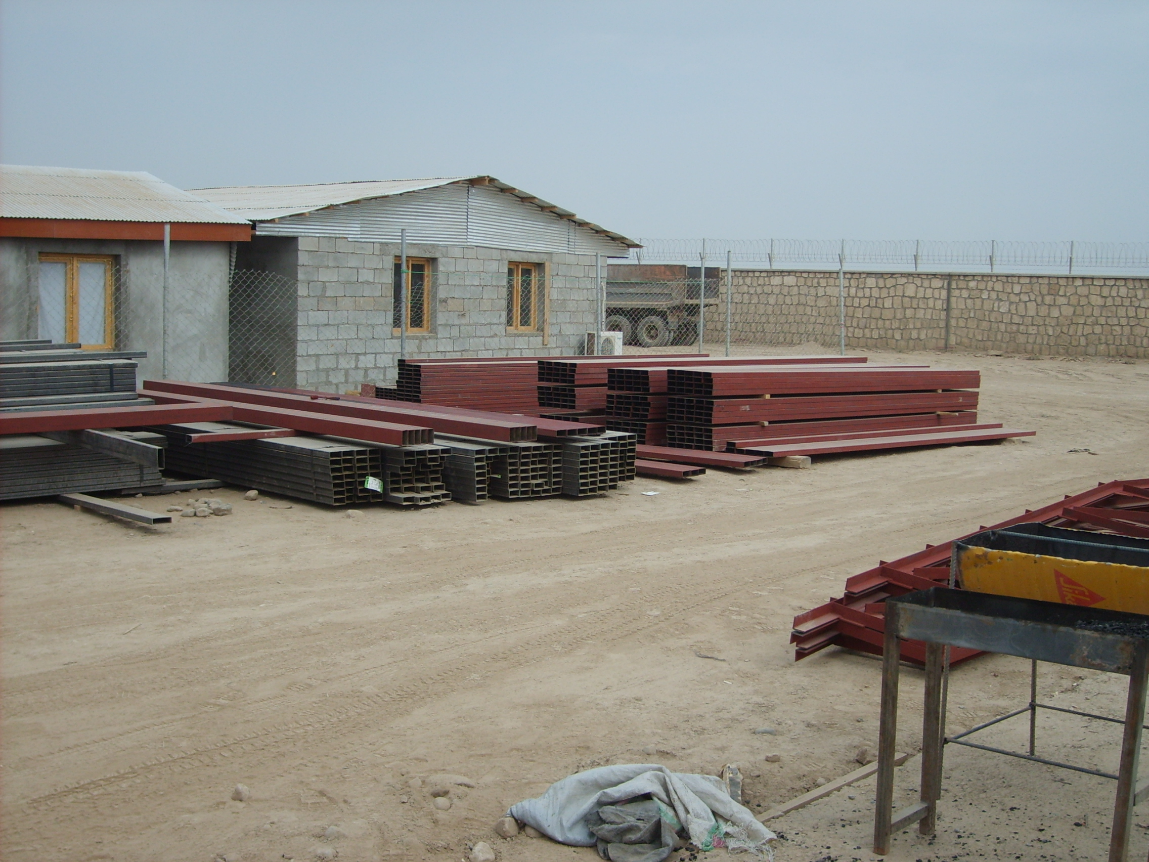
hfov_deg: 43.9
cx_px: 574
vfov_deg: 33.6
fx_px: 1427
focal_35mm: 43
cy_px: 431
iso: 50
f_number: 7.7
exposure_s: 1/180
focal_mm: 7.2
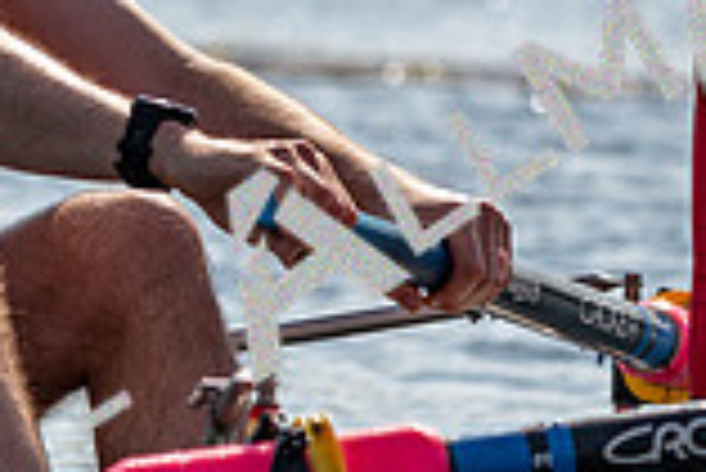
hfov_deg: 2.8
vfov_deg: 1.9
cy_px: -43
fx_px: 14525
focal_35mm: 740
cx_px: -157
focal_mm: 200
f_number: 5.6
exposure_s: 1/1600
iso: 125
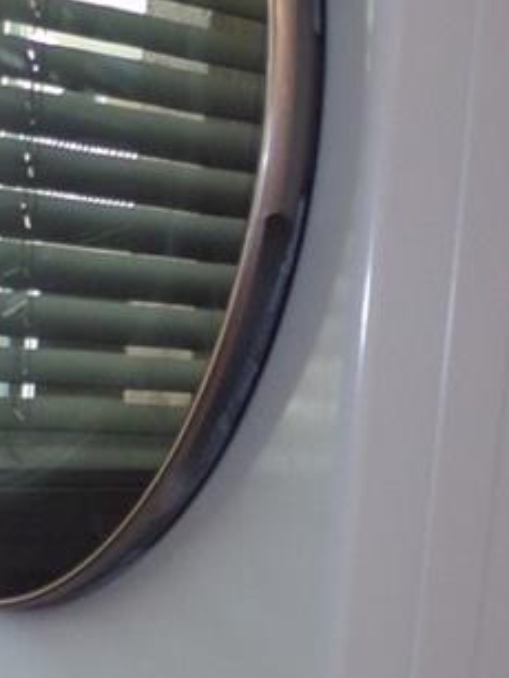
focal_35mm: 94
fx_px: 1840
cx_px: 372
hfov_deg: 15.7
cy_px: 603
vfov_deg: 20.5
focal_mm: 4.3
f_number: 3
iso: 200
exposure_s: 1/34
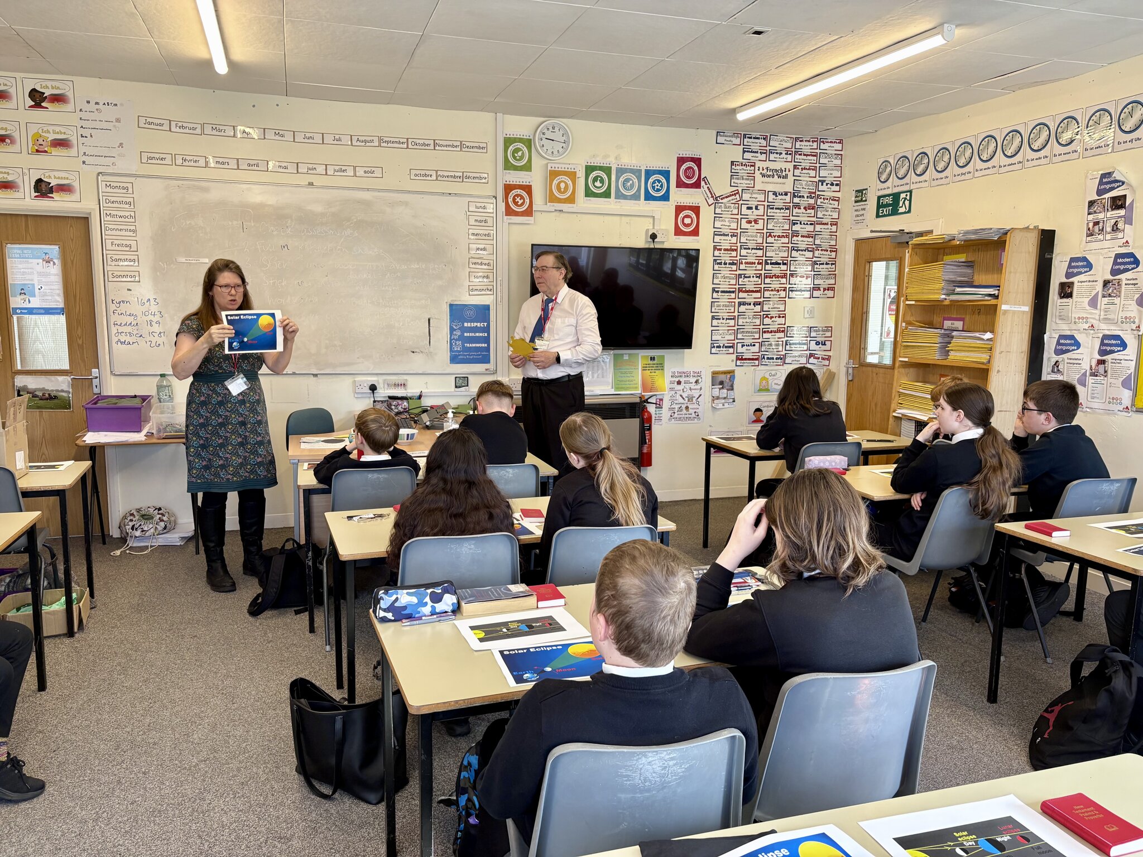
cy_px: 428
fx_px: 859
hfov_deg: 67.3
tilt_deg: -8.4
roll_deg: -0.1
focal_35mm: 26
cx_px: 572
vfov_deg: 53.1
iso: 125
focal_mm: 5.96
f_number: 1.6
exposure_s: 1/122
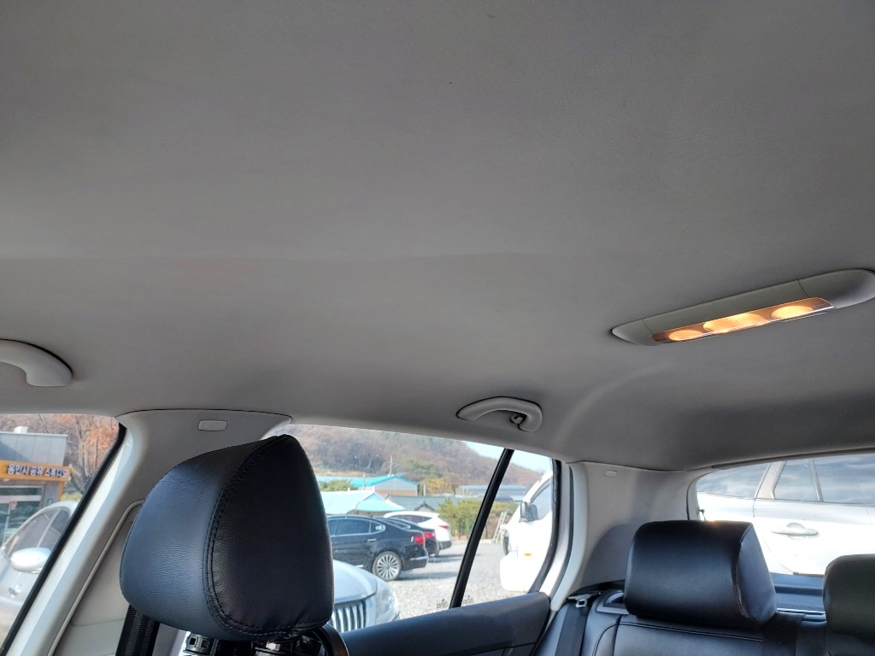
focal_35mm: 24
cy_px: 328
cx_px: 438
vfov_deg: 56.8
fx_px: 607
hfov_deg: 71.6
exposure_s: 1/60
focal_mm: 4.6
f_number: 1.8
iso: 80
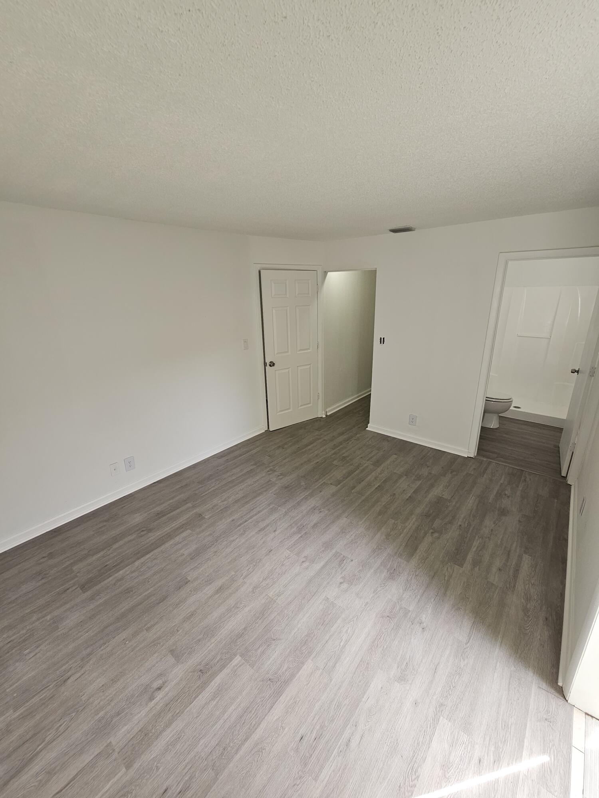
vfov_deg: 106.2
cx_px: 300
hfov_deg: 89.9
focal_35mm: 13
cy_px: 399
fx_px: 300
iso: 100
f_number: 2.2
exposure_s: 1/100
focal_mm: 2.2
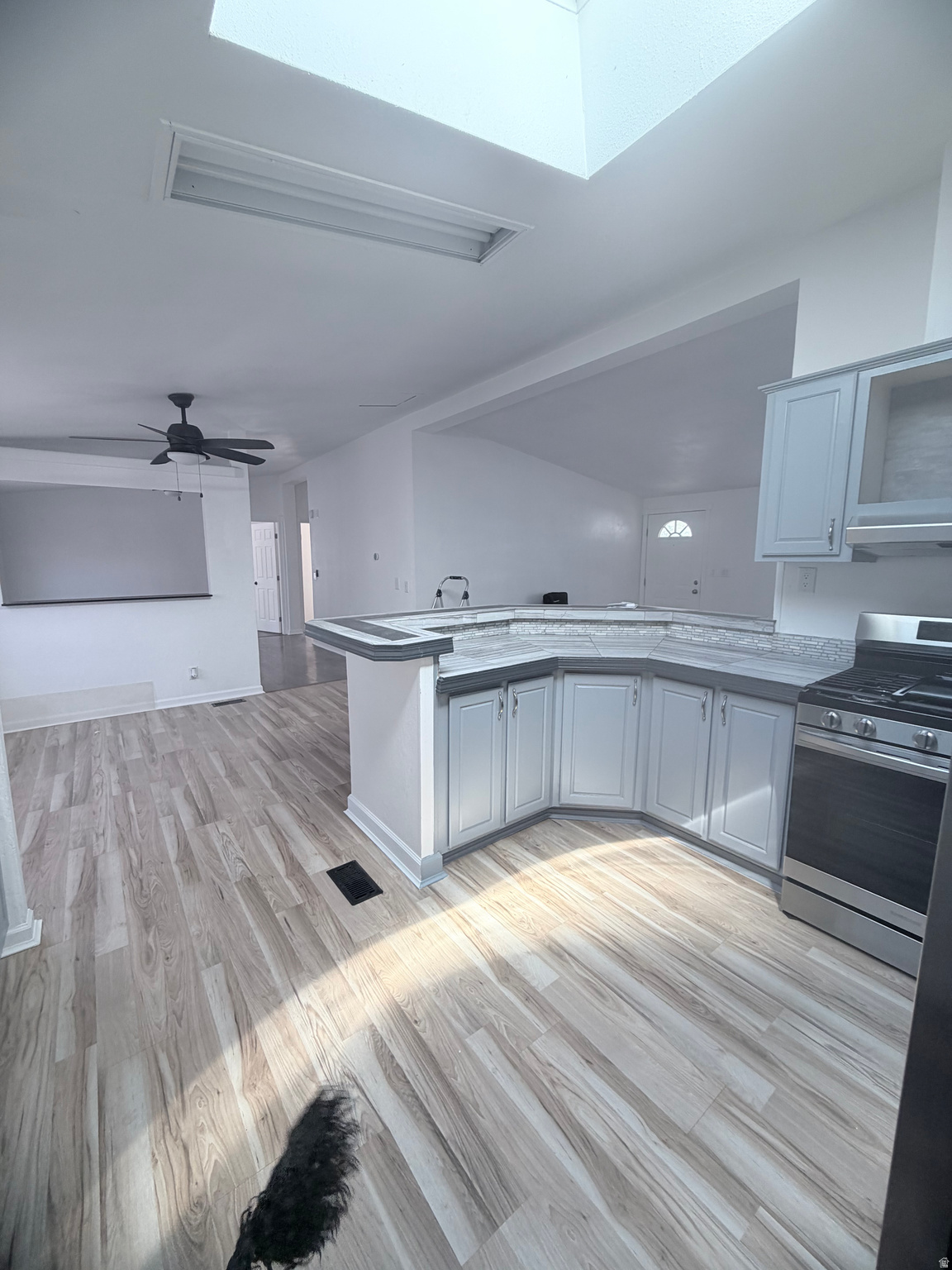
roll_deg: +0.6
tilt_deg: -7.9
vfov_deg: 102.1
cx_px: 476
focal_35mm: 14
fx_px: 513
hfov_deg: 85.7
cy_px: 635
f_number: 2.2
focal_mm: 2.22
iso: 125
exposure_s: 1/121
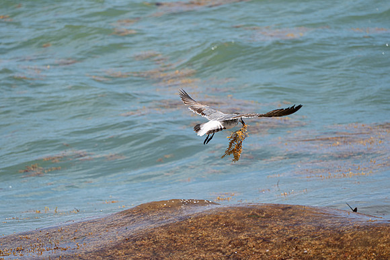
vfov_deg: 3.4
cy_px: 130
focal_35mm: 400
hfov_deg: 5.2
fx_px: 4334
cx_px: 195
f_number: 10
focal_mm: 400
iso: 640
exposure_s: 1/1250
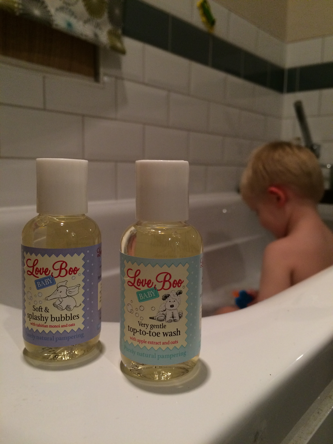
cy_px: 222
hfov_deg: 48.2
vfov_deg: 61.7
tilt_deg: -8.8
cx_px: 166
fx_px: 372
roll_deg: -0.6
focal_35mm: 29
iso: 250
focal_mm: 4.15
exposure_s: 1/33
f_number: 2.2
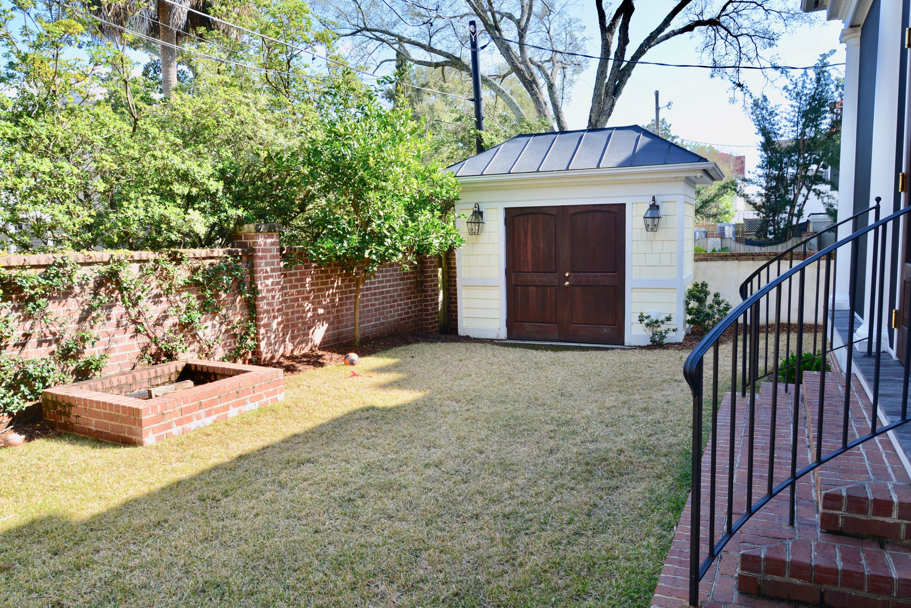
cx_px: 456
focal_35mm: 26
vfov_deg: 49.6
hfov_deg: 69.4
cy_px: 304
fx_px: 658
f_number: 11
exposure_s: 1/100
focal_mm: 26
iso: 200
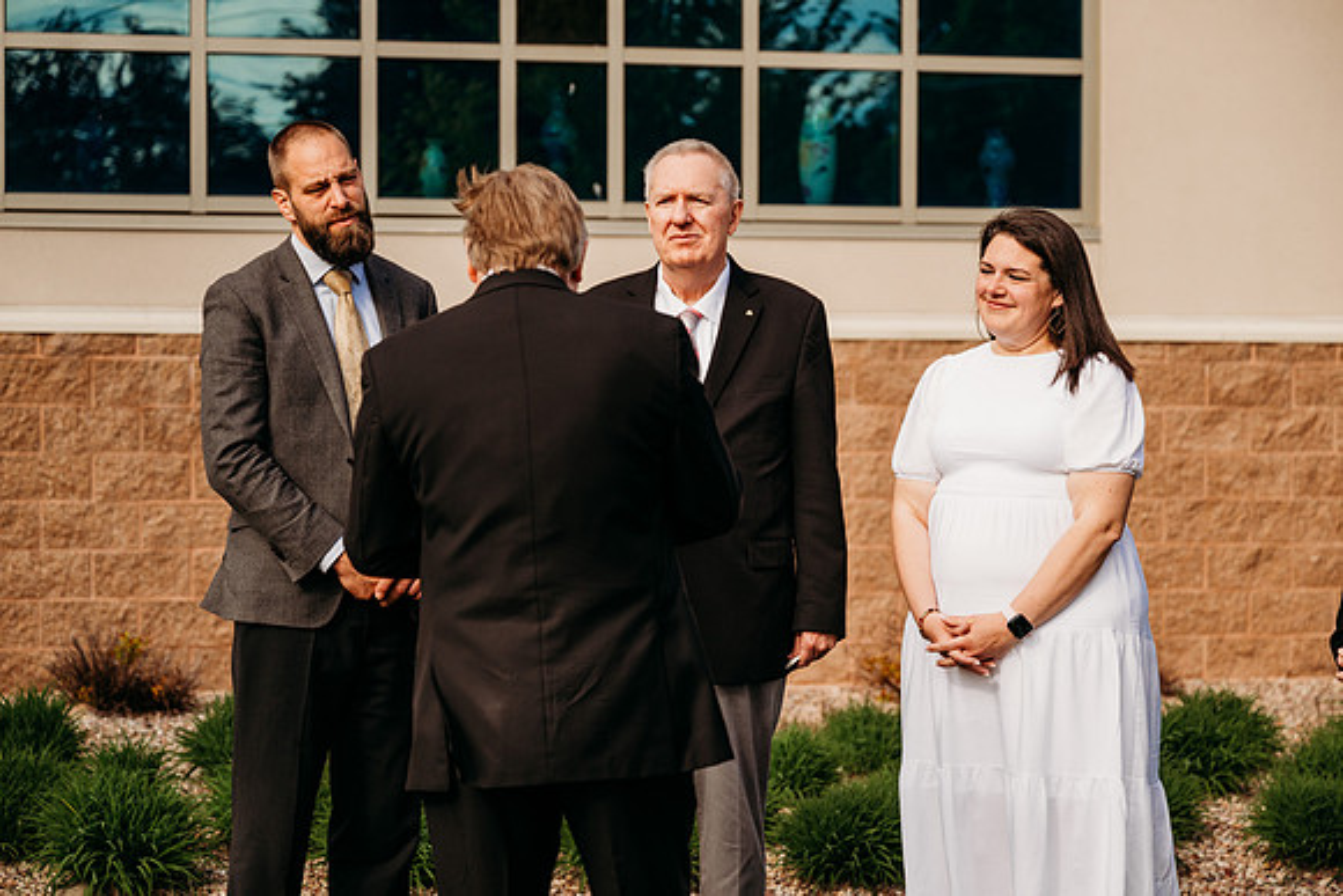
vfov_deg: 18.7
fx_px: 2717
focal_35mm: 73
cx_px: 672
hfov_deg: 27.8
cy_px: 448
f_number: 3.2
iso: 200
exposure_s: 1/3200
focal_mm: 70
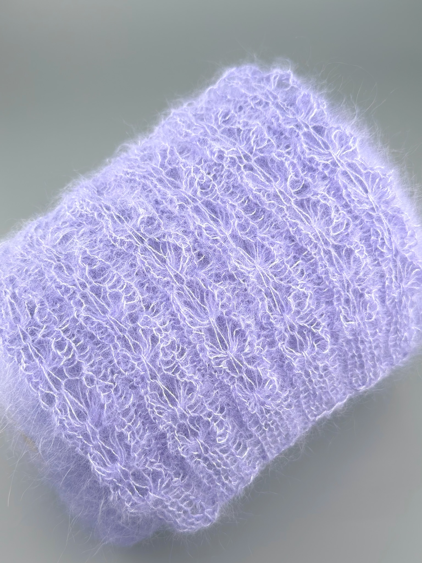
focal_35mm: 24
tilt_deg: -46.5
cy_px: 282
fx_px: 390
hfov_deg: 56.8
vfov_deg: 71.6
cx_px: 211
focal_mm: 6.76
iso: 64
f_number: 1.78
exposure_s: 1/868
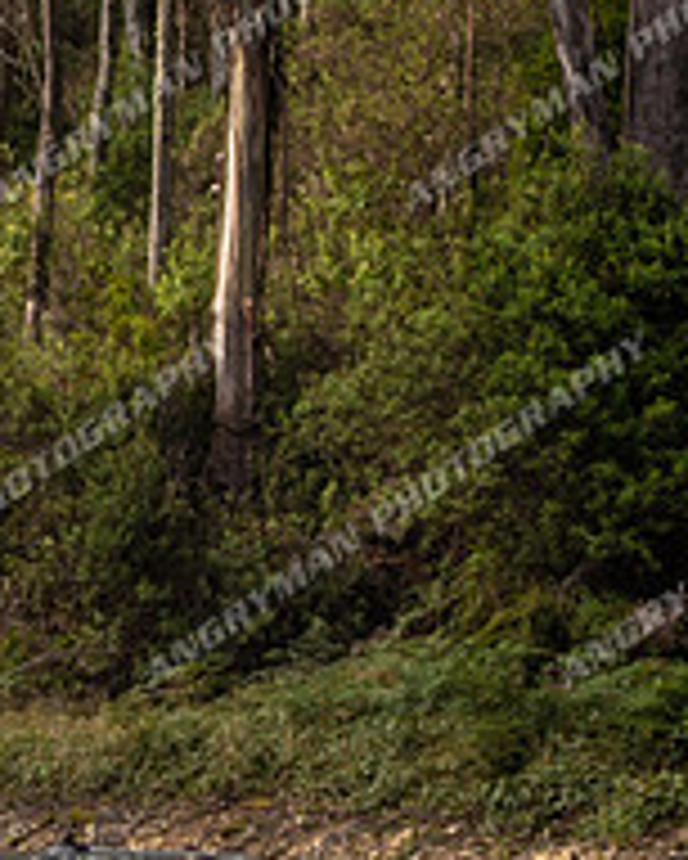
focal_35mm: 263
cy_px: 887
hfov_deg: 5.8
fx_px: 6689
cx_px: -263
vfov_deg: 7.3
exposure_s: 1/640
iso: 280
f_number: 2.8
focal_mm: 80
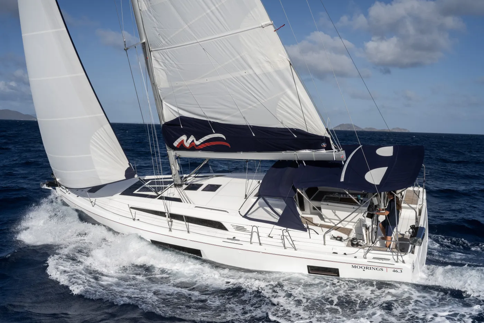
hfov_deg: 54.4
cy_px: 162
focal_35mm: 35
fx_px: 470
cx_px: 242
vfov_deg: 37.8
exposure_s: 1/8000
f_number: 6.3
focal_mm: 35
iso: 640
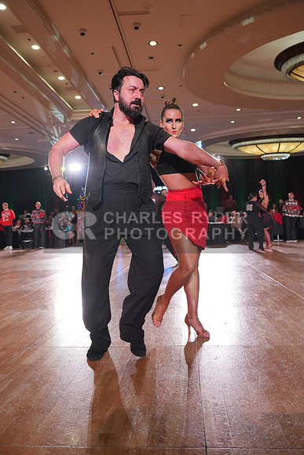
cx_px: 152
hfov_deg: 43.6
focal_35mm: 30
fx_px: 380
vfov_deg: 61.9
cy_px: 228
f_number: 4
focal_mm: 30
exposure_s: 1/500
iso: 2000
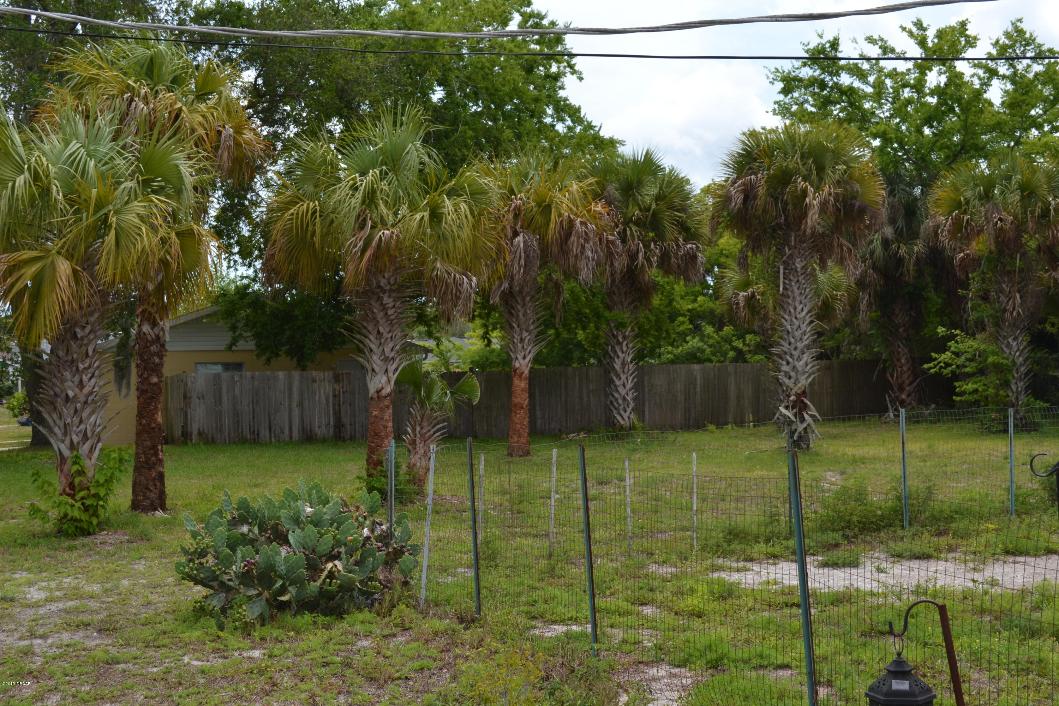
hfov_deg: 41.1
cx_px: 530
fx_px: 1412
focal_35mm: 48
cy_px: 353
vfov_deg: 28.1
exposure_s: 1/200
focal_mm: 32
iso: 100
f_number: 8
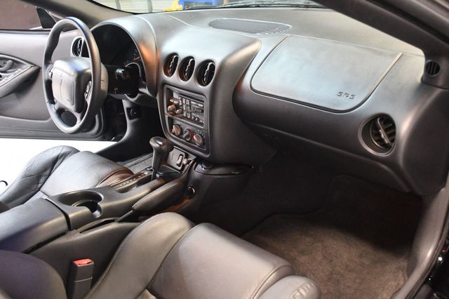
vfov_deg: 38.8
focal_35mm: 34
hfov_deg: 55.8
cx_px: 224
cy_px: 150
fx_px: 424
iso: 7200
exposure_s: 1/60
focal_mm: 23
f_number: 3.8
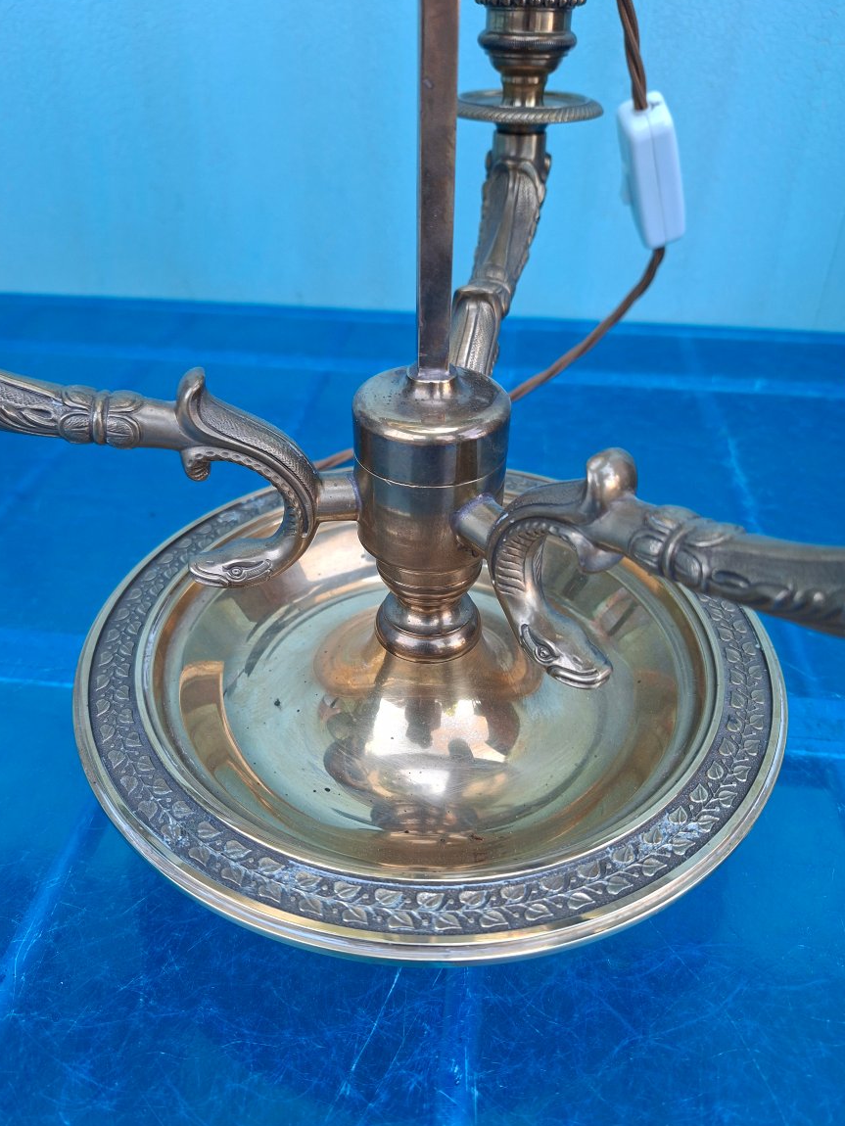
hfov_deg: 56.8
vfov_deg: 71.6
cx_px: 416
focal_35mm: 24
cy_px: 575
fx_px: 781
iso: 64
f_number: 1.8
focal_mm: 5.54
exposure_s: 1/100
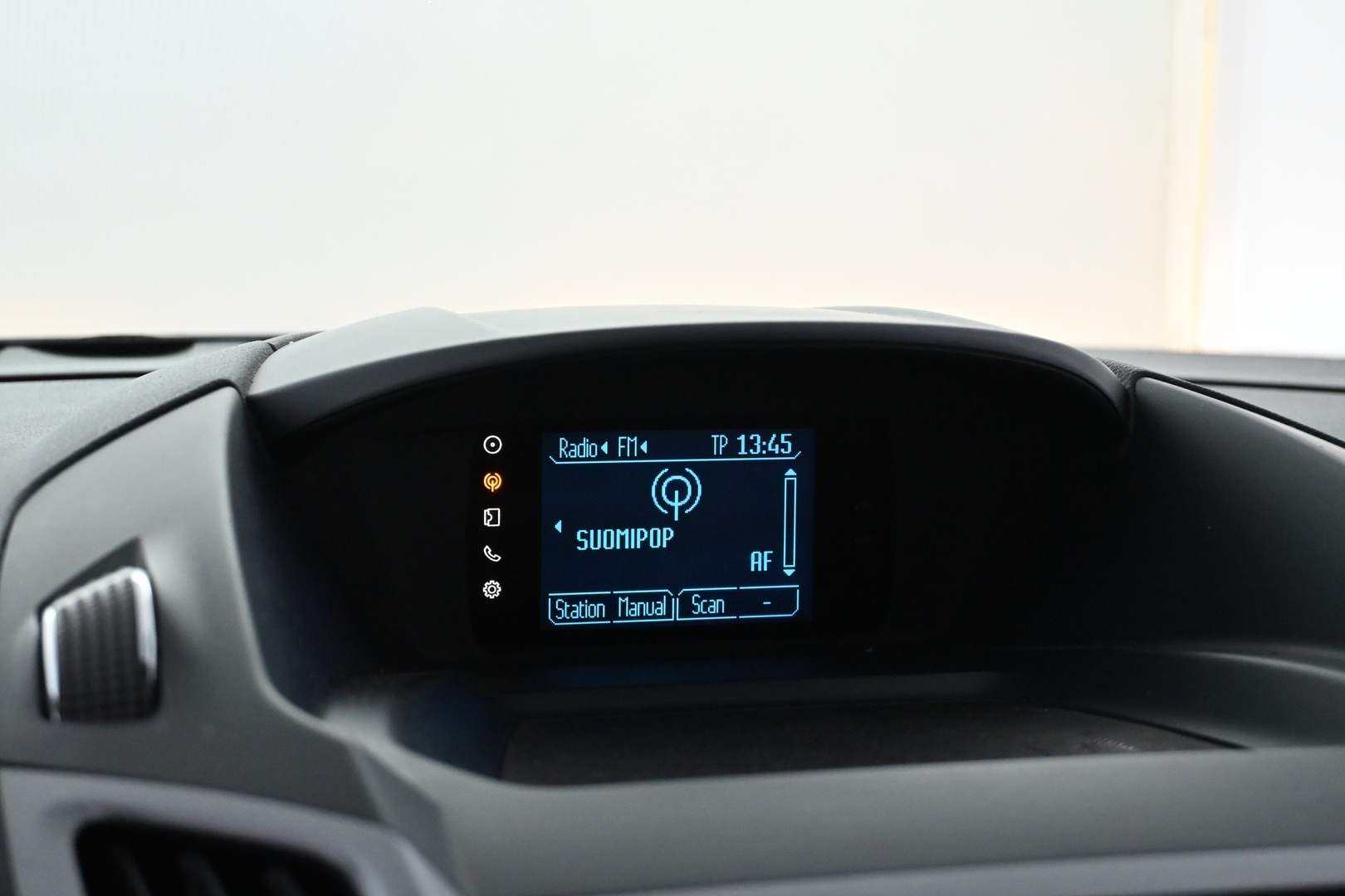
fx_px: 2410
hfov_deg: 31.2
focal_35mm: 64
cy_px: 448
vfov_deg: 21.1
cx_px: 672
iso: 4500
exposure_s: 1/60
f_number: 6
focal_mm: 43
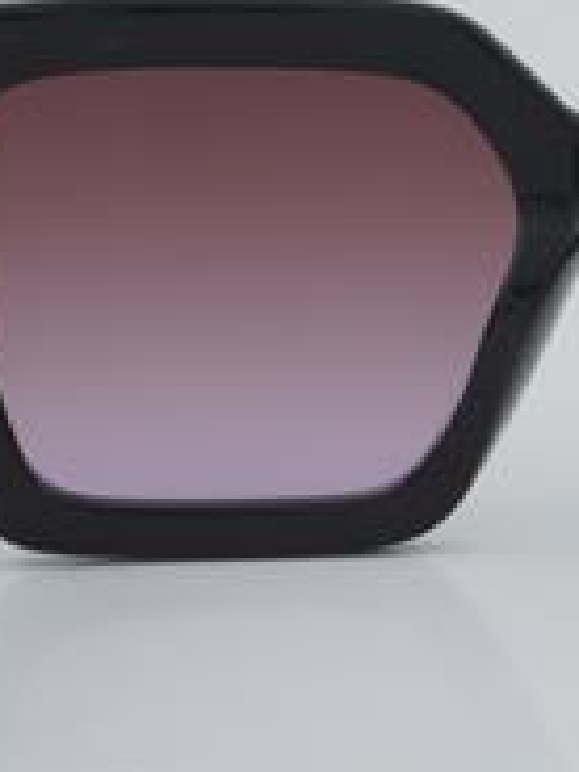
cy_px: 239
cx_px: 646
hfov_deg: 8.6
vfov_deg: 11.5
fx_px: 3837
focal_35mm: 172
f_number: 32
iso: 100
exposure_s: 1/4
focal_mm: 55
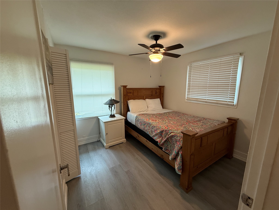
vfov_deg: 85.7
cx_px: 140
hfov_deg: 102.1
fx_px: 113
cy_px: 105
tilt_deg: -9.2
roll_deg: +0.6
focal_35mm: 14
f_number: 2.2
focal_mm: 2.22
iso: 200
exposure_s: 1/60
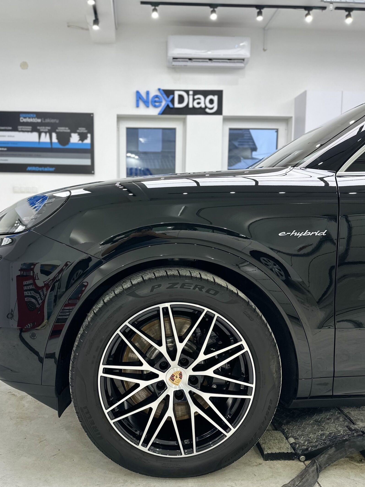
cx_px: 150
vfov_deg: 61.7
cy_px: 243
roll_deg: -0.5
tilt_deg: -3.7
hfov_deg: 48.0
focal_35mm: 29
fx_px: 408
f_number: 1.78
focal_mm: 6.86
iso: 50
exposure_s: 1/124
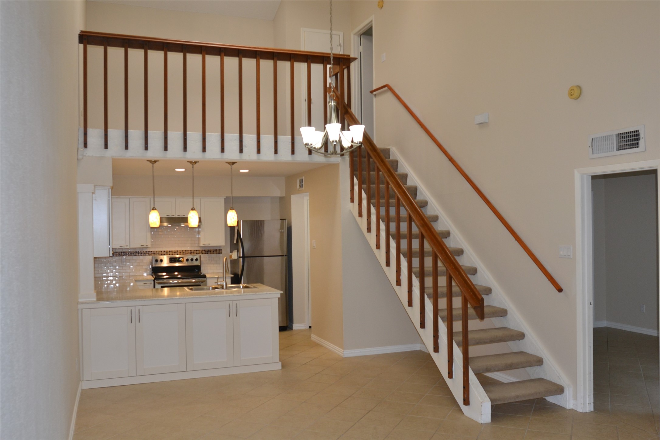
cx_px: 330
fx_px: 550
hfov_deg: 61.9
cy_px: 220
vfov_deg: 43.6
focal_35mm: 30
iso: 400
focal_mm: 20
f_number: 4
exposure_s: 1/60
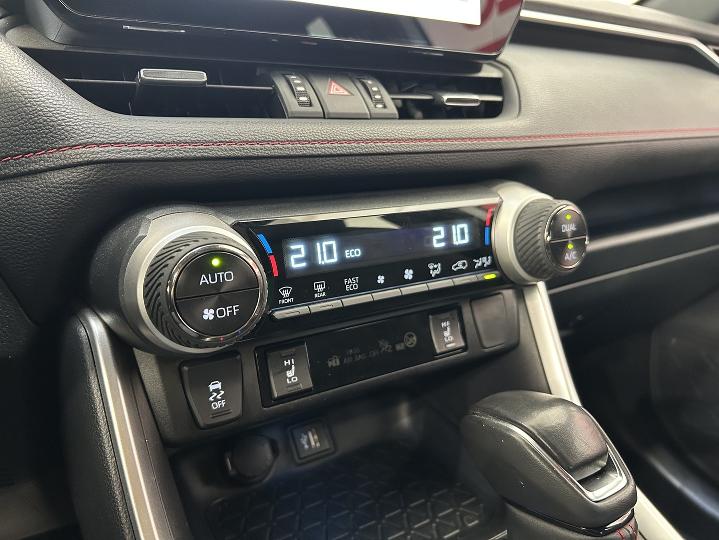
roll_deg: -0.9
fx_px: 540
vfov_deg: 53.1
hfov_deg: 67.3
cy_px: 270
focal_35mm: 26
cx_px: 360
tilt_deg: -15.7
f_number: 1.5
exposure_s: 1/33
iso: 400
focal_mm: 5.7
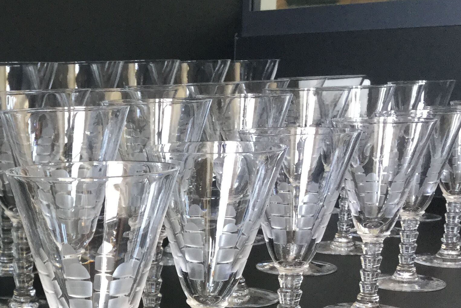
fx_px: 884
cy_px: 320
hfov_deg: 27.7
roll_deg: +1.7
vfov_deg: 19.1
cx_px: 15
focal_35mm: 69
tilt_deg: -17.1
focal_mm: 3.3
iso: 80
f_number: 2.4
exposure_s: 1/33
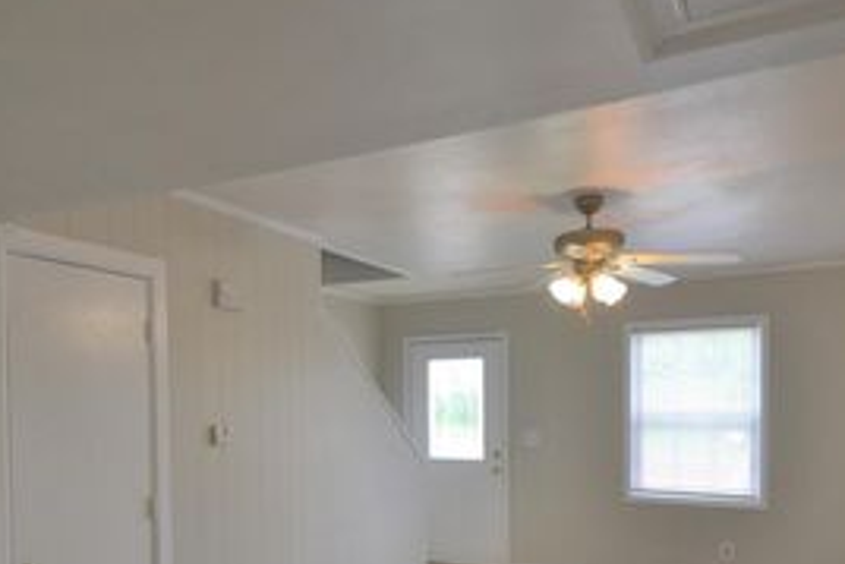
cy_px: 433
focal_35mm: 28
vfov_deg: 44.7
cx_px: 416
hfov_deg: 65.4
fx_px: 658
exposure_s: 1/100
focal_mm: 10
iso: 400
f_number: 5
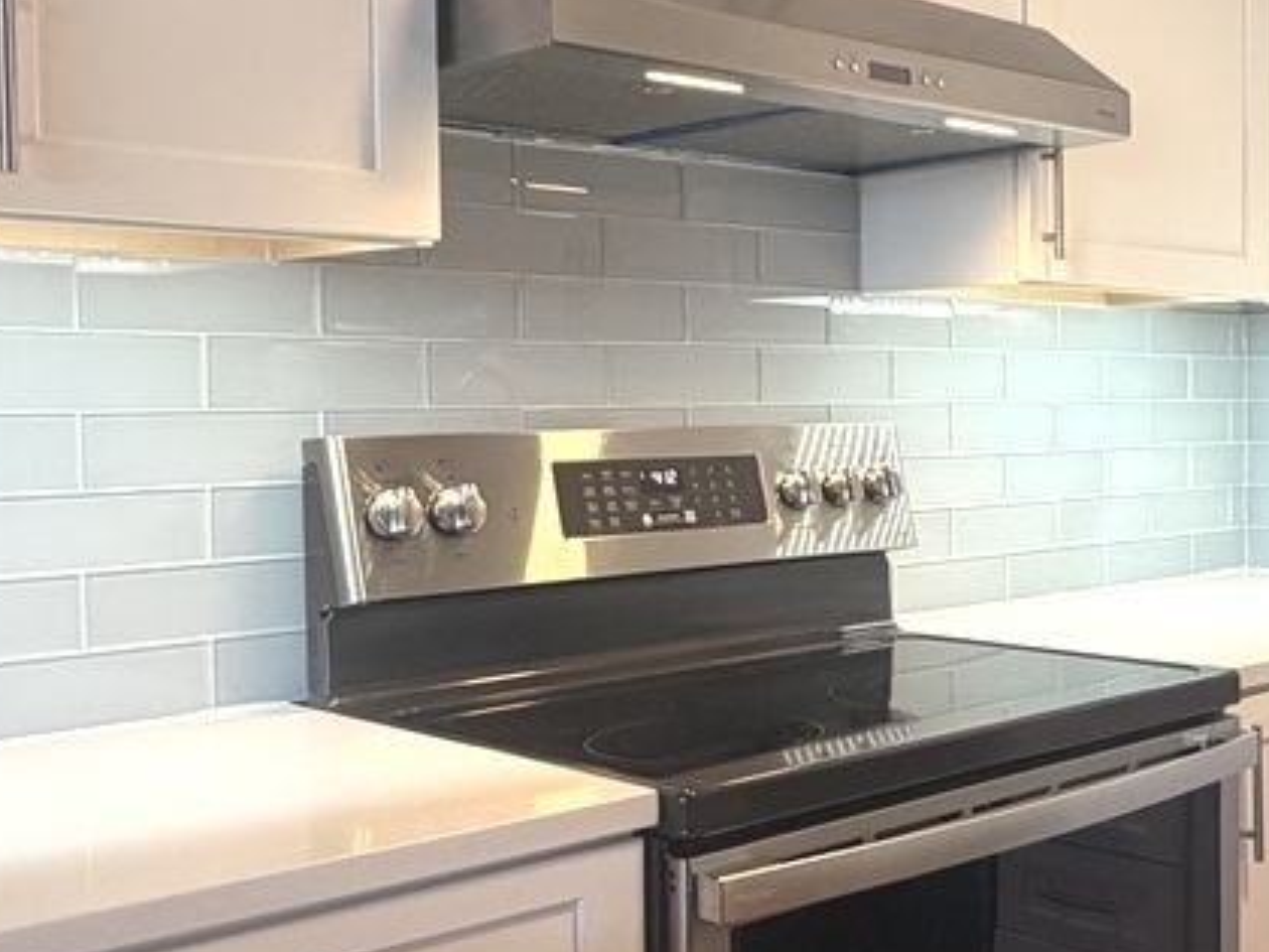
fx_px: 1760
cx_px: 1212
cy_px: 447
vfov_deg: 30.3
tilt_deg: -1.7
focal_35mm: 48
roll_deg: +0.7
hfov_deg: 36.4
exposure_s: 1/101
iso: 200
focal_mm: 2.22
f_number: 2.2
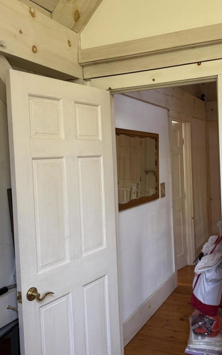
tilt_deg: +0.4
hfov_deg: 35.9
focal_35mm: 35
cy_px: 166
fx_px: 339
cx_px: 151
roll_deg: +0.6
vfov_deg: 55.3
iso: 200
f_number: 1.78
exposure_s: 1/72
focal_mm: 6.76
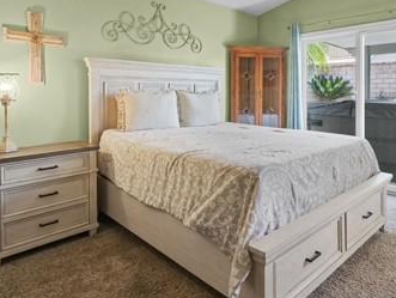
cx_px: 254
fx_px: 298
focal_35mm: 26
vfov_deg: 52.0
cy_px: 96
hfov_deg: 66.0
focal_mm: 14
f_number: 9
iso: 3200
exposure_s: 1/10
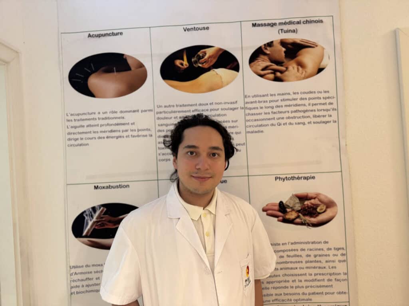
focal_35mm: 24
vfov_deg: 56.8
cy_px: 153
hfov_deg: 71.6
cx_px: 204
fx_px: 284
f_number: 1.8
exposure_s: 1/50
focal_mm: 6.8
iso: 250
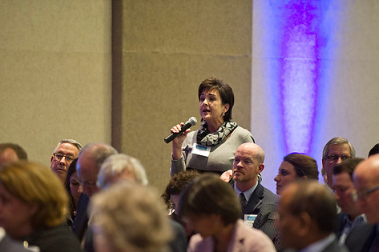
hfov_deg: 8.4
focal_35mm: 245
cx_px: 199
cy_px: 143
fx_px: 2578
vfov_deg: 5.6
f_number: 2.8
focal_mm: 200
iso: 2500
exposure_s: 1/80
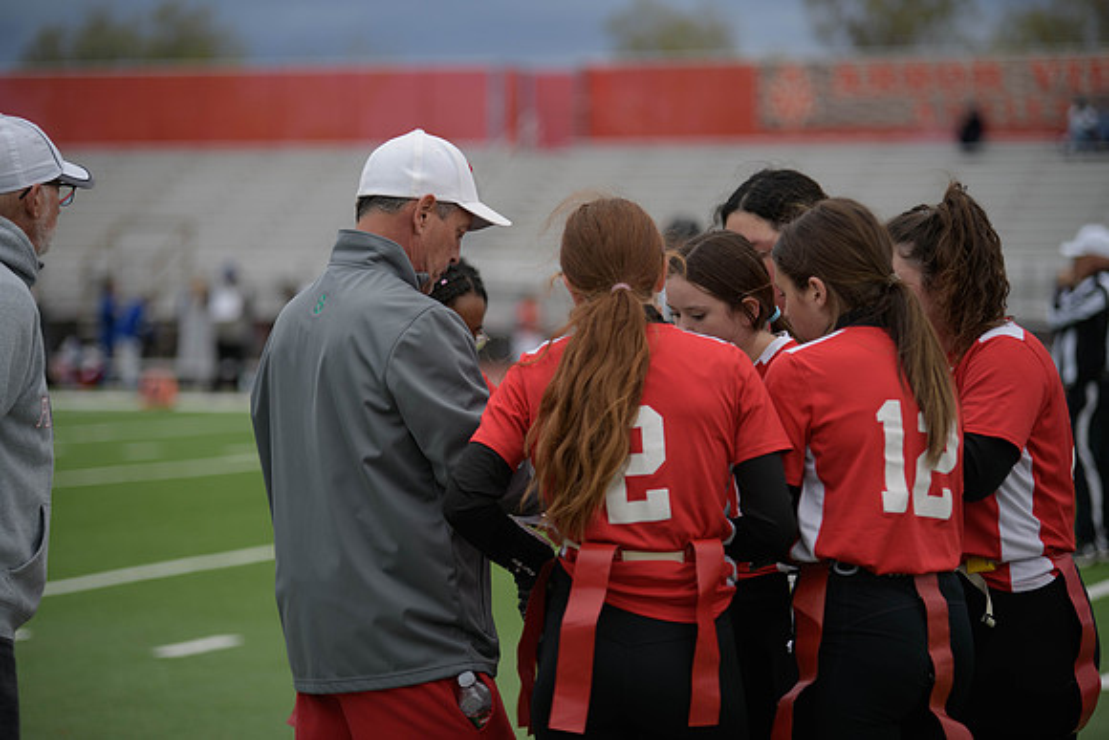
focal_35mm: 122
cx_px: 554
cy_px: 370
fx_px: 3759
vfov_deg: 11.2
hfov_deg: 16.8
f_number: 2.8
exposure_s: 1/200
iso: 125
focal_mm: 122
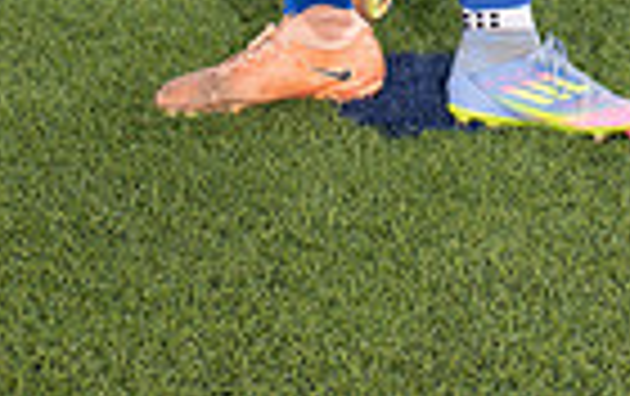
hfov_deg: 15.9
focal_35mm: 131
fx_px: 2253
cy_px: -612
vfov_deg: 8.9
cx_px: 405
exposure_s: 1/320
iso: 125
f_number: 7.1
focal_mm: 40
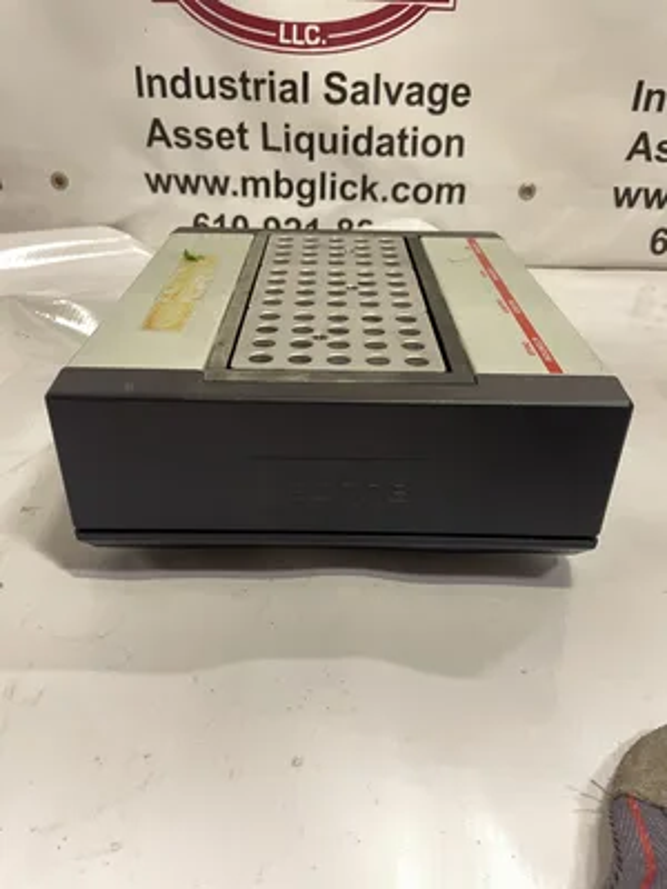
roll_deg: -1.3
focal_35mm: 26
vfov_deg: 67.3
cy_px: 444
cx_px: 334
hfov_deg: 53.1
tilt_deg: -30.1
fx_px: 668
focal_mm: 4.2
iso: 320
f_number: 1.6
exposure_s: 1/60
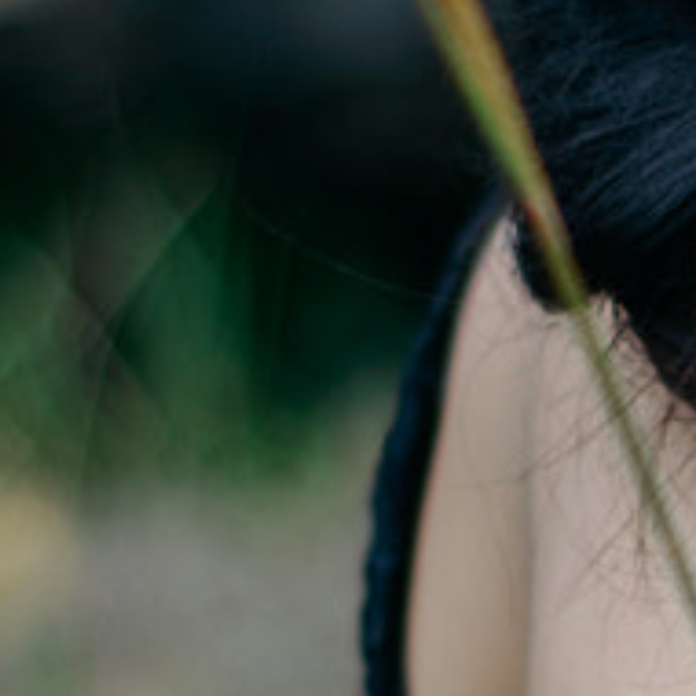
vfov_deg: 5.1
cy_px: 623
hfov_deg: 5.1
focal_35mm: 343
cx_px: 1150
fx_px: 7802
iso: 64
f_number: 2.2
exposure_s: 1/160
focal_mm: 50
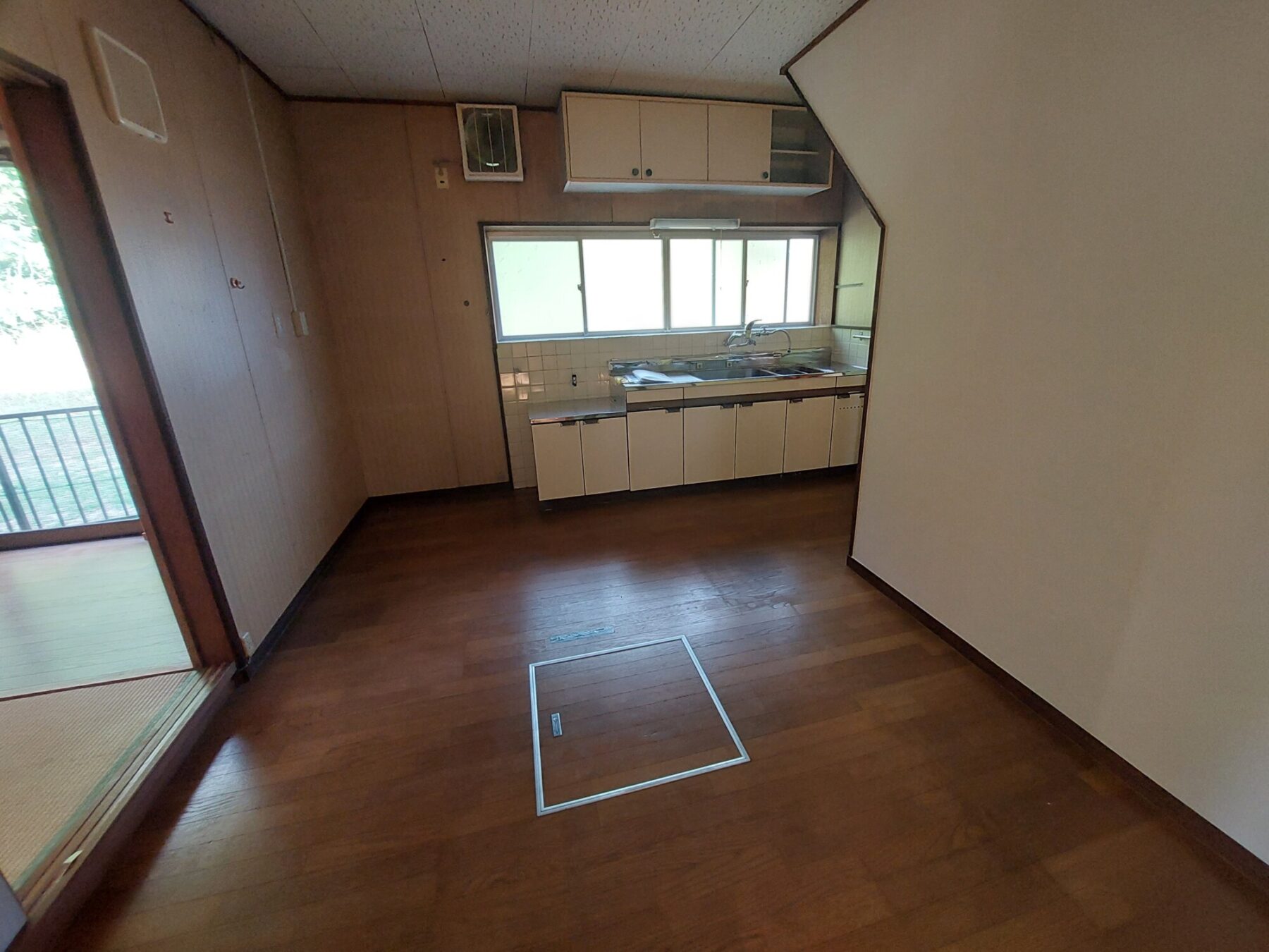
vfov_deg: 89.9
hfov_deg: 106.2
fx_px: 477
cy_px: 476
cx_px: 634
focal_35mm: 13
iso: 320
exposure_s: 1/60
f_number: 2.2
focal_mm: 1.74
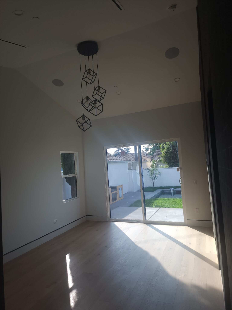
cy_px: 155
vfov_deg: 73.9
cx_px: 116
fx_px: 206
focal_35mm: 23
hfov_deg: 58.9
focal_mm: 6.4
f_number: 1.8
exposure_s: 1/120
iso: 16
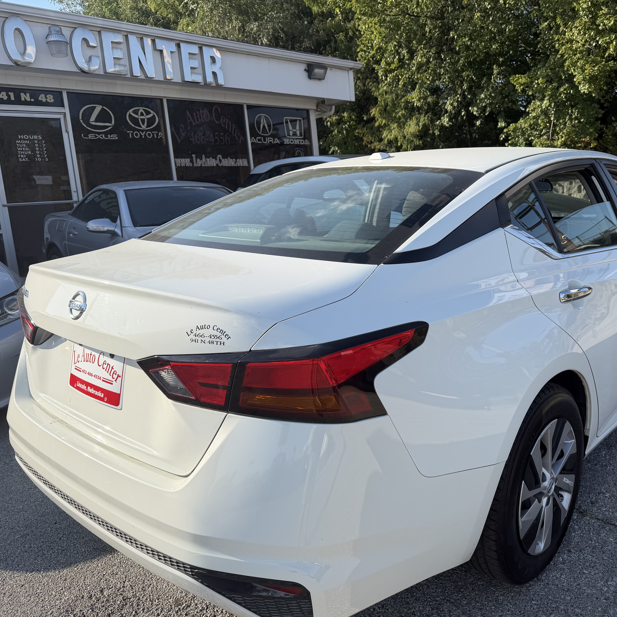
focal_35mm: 29
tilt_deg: -9.4
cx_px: 378
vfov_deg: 55.6
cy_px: 314
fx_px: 585
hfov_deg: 55.1
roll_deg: +5.3
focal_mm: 6.76
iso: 80
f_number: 1.78
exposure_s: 1/3759
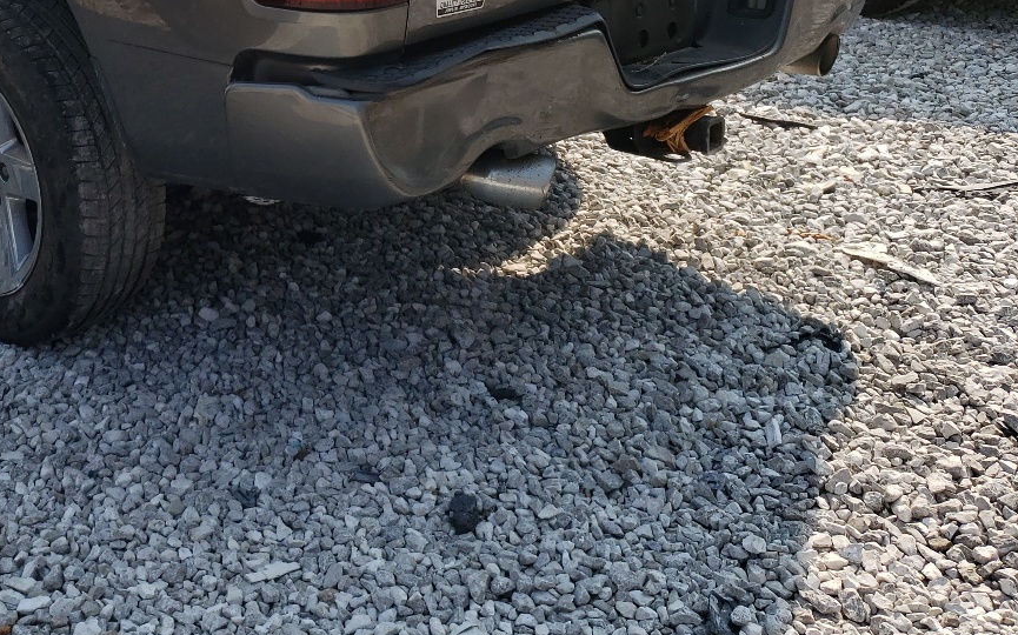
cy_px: 27
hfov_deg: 37.9
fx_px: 1414
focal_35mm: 51
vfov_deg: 24.4
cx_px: 180
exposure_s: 1/2500
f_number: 1.5
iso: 50
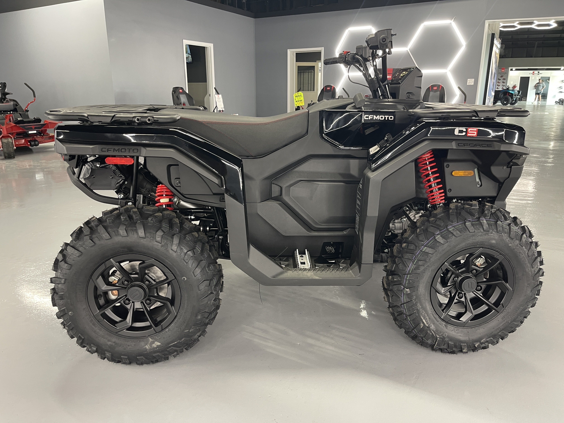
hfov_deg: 69.4
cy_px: 212
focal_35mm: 25
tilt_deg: -16.8
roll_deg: +0.5
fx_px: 407
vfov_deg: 54.9
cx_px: 282
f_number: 1.6
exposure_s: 1/60
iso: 160
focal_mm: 5.1
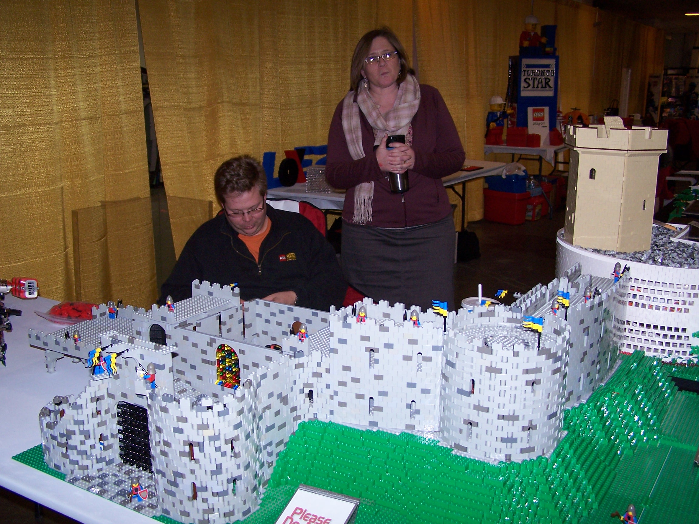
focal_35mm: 38
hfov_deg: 49.0
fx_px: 767
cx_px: 350
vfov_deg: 37.7
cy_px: 262
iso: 140
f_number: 2.8
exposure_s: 1/60
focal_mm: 6.3
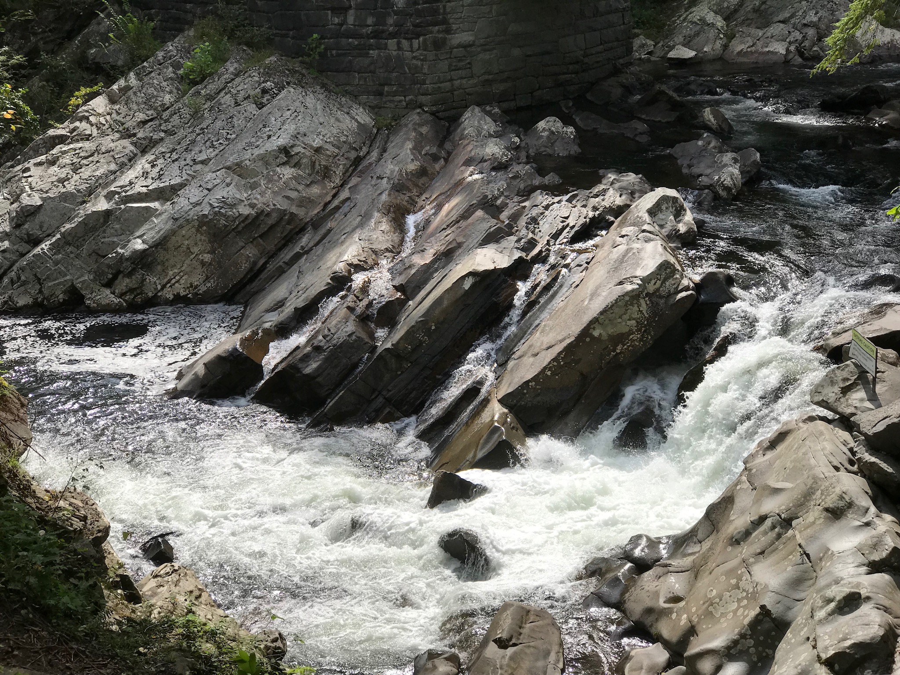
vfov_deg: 25.7
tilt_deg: -18.5
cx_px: 450
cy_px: 338
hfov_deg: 33.8
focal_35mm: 57
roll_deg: +1.9
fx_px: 1482
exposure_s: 1/709
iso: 20
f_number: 2.8
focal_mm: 6.6
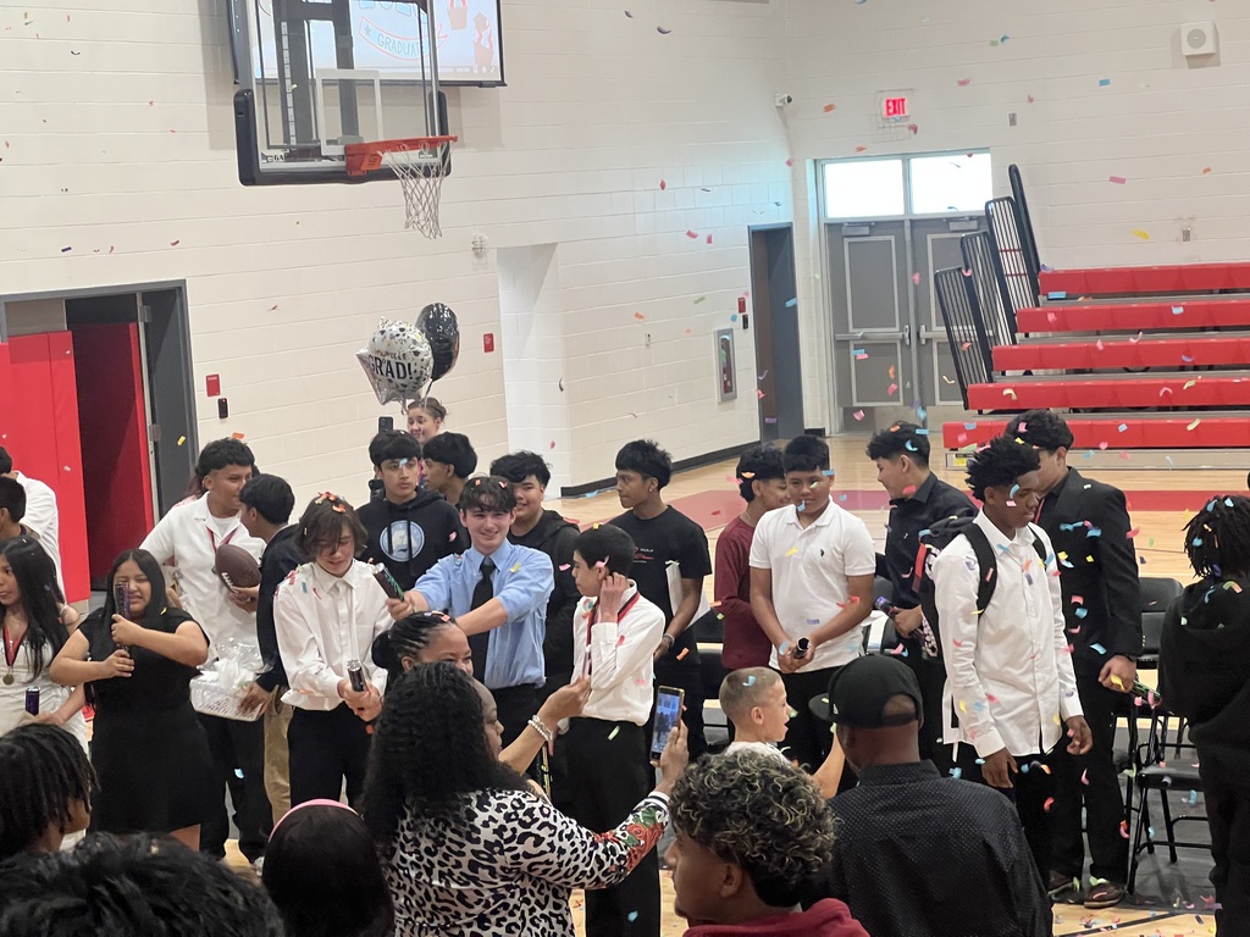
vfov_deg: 19.1
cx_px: 625
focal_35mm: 77
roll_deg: +3.3
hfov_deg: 25.3
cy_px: 468
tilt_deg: -6.3
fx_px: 2781
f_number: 2.8
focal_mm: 9
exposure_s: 1/60
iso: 320
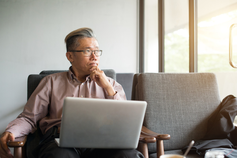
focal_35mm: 50
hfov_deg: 39.6
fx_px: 329
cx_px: 118
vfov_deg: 27.0
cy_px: 79
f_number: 3.5
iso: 1250
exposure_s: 1/320
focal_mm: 50
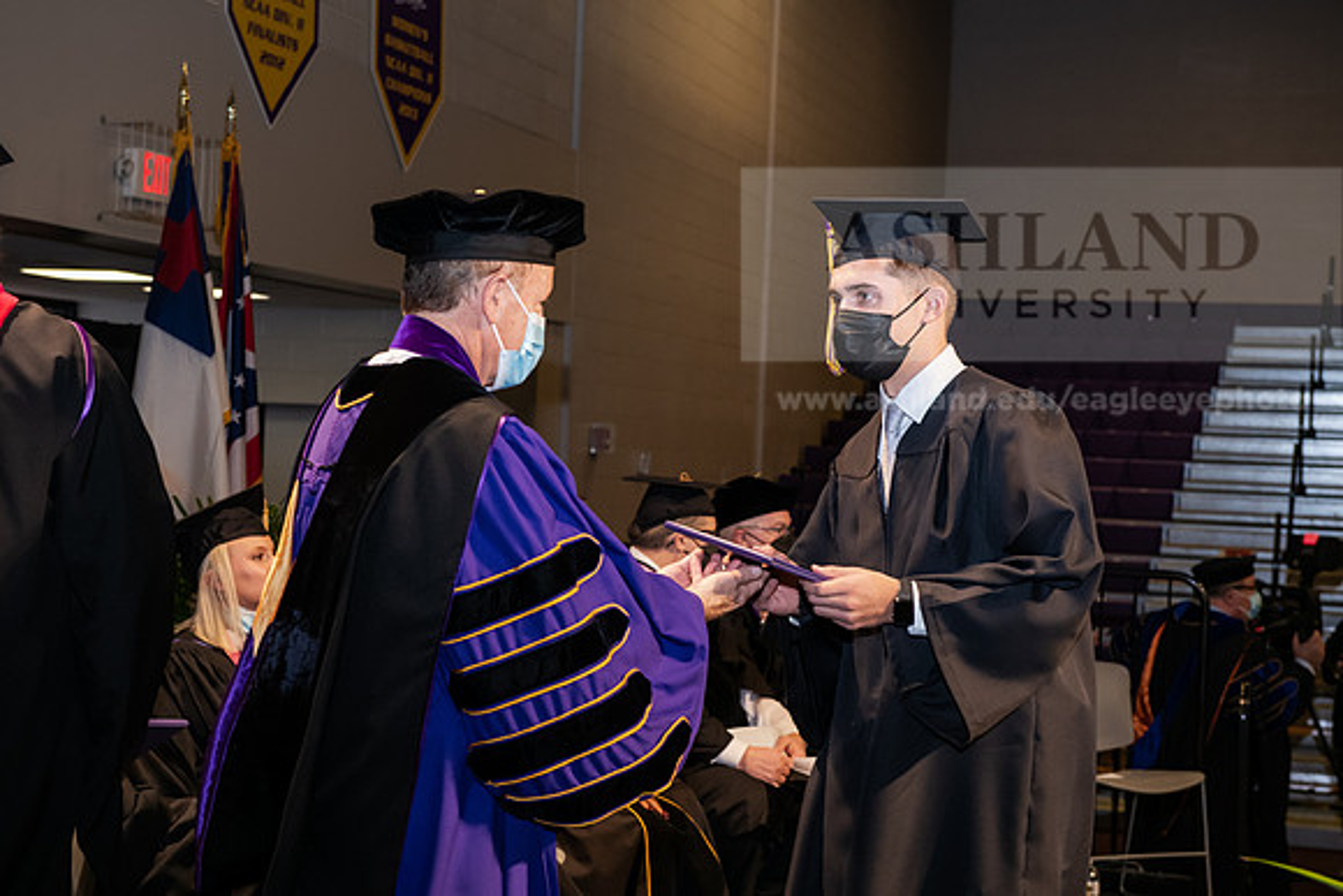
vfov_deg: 21.9
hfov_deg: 32.4
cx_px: 672
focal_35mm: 62
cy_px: 448
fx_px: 2313
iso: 1600
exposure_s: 1/200
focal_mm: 62
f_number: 6.3
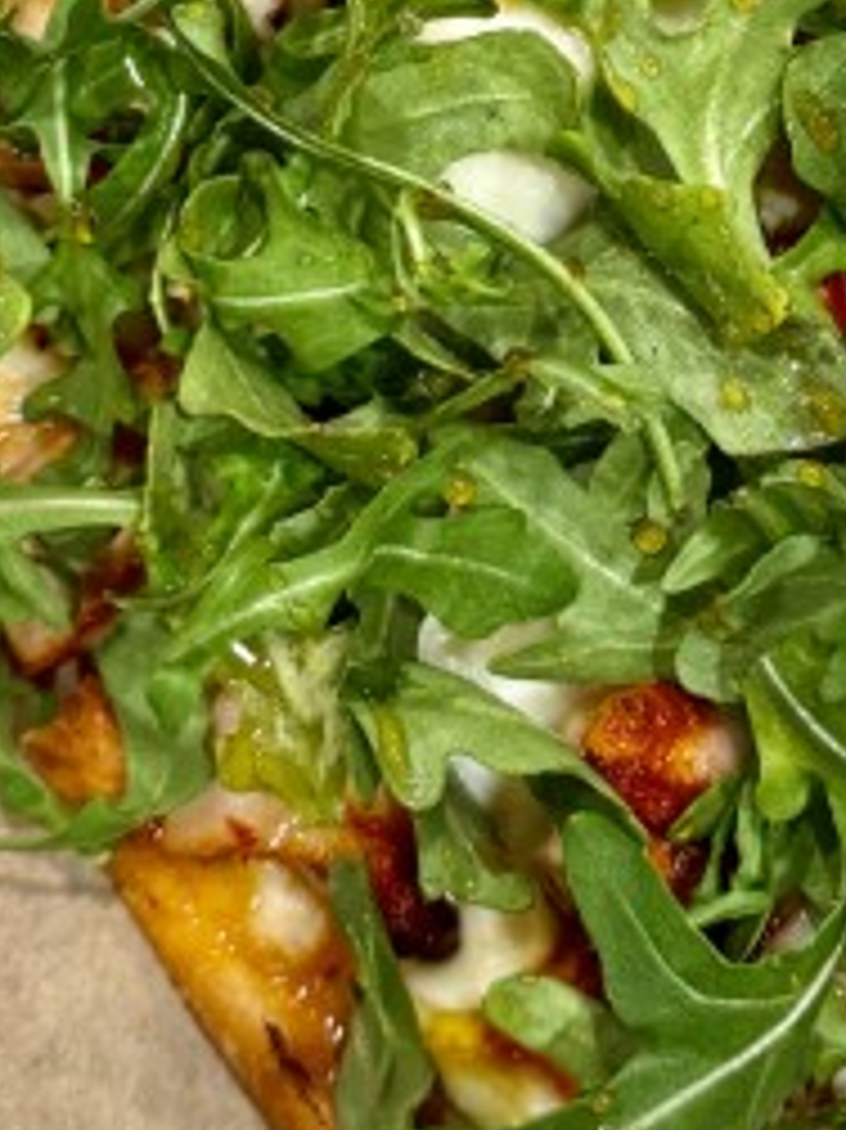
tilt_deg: -84.5
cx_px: 765
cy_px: 117
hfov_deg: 14.9
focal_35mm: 98
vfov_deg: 19.7
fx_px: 3196
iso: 250
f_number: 1.78
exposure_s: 1/60
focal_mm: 6.76
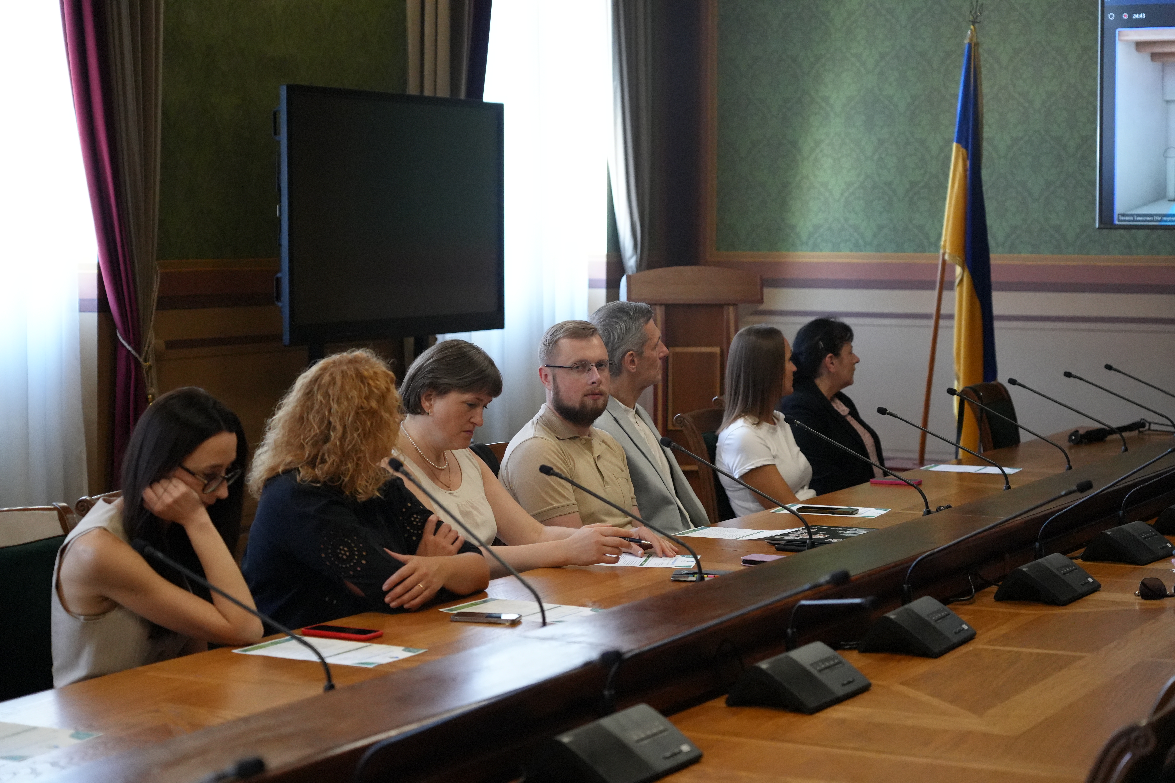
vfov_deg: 19.2
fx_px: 2317
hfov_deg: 28.5
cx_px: 588
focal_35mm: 71
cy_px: 392
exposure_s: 1/160
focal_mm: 71
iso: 6400
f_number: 4
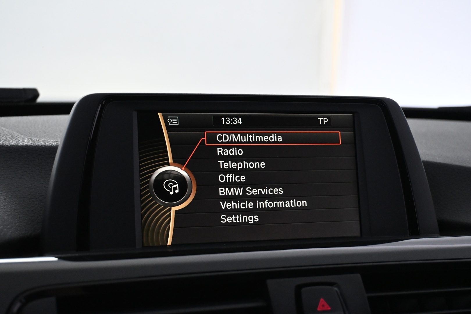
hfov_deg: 31.2
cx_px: 236
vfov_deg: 21.1
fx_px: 844
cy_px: 157
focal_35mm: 64
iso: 4000
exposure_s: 1/60
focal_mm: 43
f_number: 6
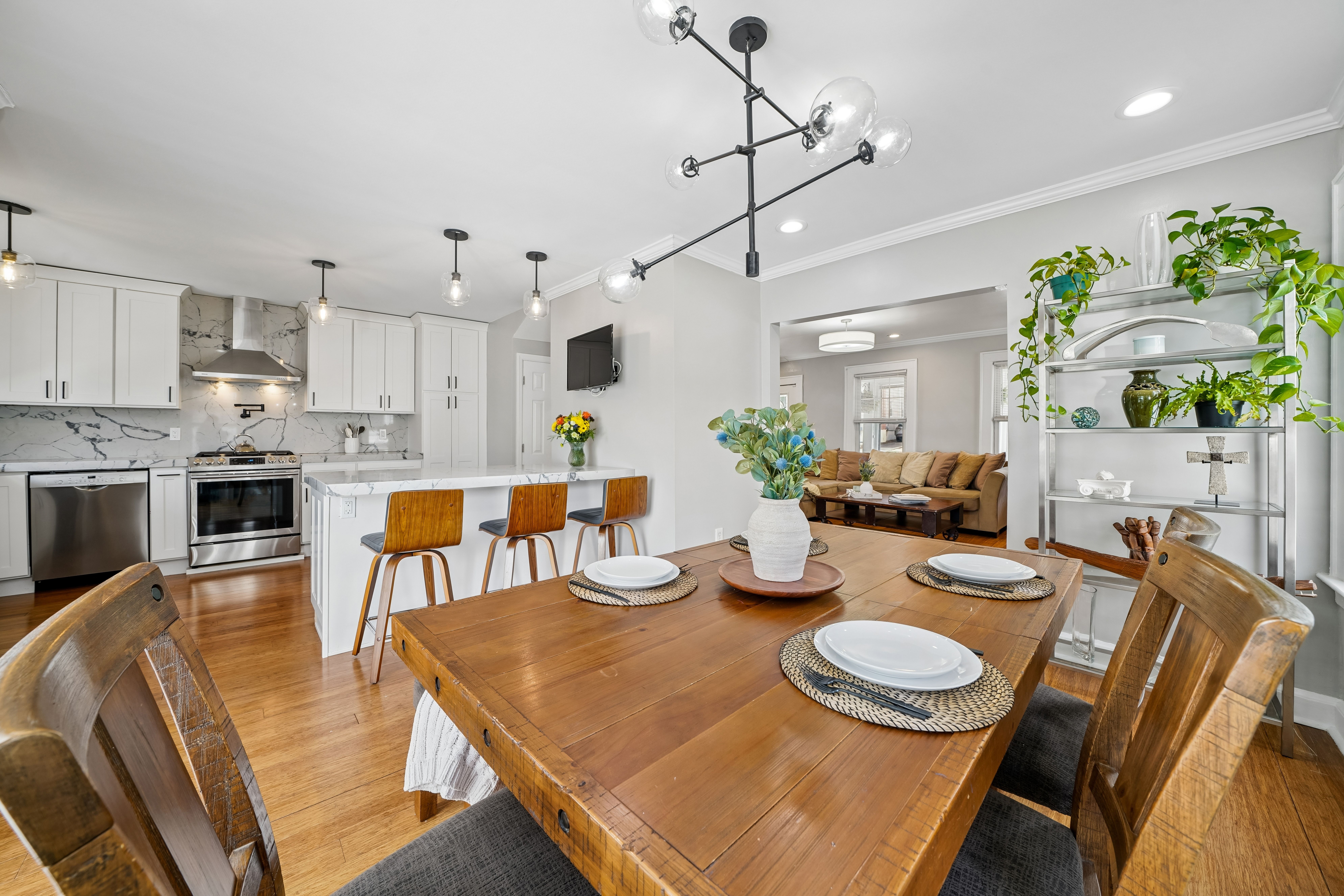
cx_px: 672
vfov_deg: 90.0
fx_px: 448
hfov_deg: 112.6
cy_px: 448
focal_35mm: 12
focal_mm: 12
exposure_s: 1/13
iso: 100
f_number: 8
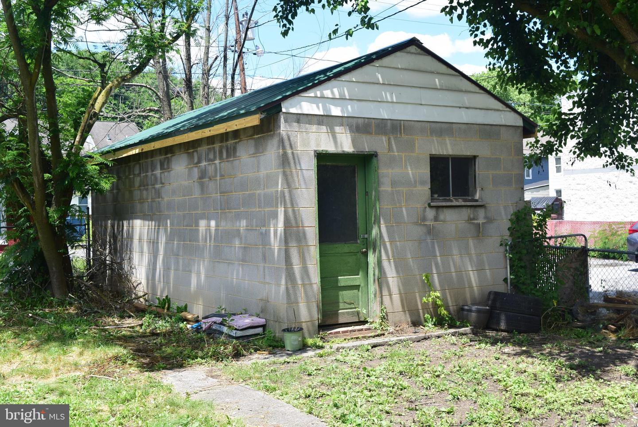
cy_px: 214
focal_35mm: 44
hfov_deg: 44.9
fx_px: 771
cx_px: 319
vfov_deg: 30.9
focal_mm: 29
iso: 250
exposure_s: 1/320
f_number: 9
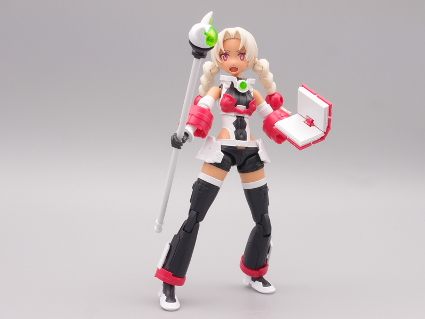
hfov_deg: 32.2
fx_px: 737
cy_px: 160
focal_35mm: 60
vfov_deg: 24.4
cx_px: 212
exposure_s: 1/8
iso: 100
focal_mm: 12.88
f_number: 8
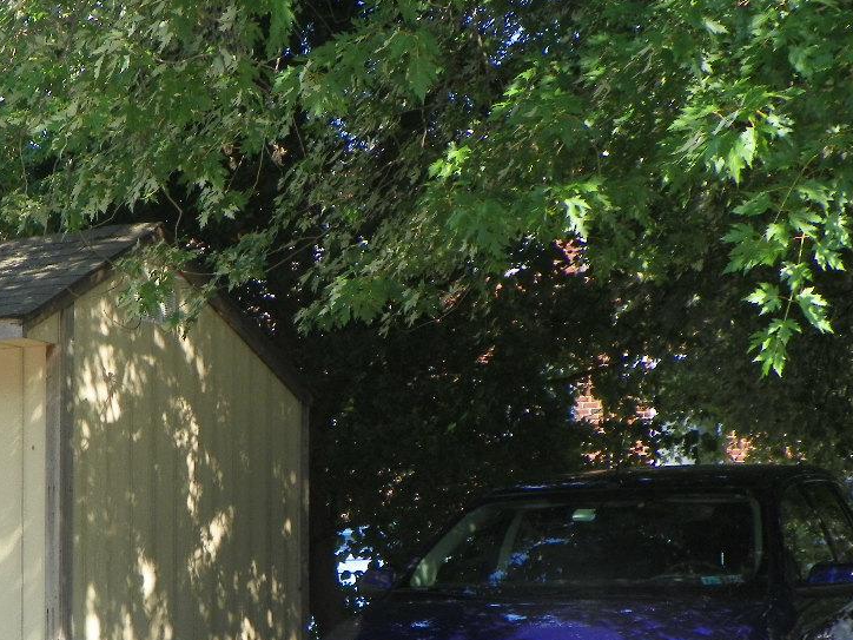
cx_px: 165
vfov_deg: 19.2
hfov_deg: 25.2
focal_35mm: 76
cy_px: 526
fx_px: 1873
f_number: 3.2
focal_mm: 7.6
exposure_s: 1/200
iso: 64
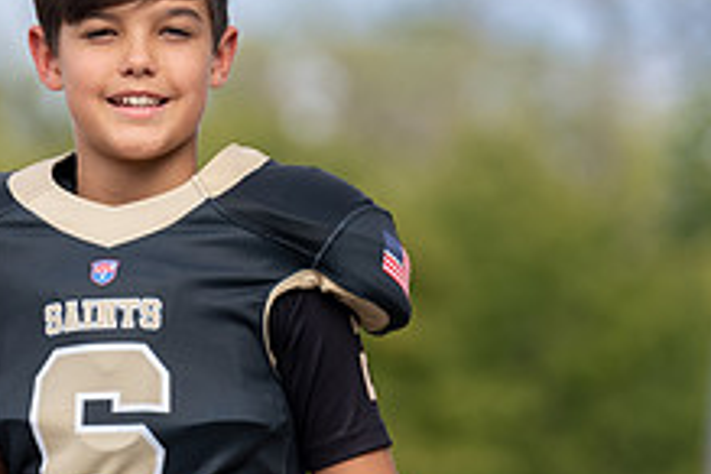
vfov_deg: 3.7
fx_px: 7425
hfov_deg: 5.5
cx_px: 146
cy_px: 294
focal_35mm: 376
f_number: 2.8
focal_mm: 138
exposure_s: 1/640
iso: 100
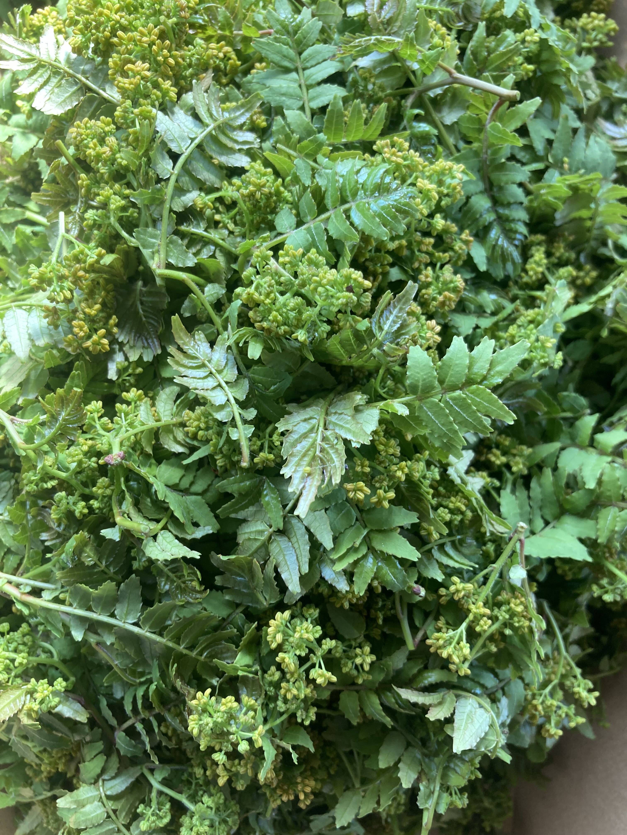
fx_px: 676
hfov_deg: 49.7
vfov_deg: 63.4
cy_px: 418
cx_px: 314
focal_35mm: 28
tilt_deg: -87.4
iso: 50
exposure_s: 1/60
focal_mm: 3.99
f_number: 1.8
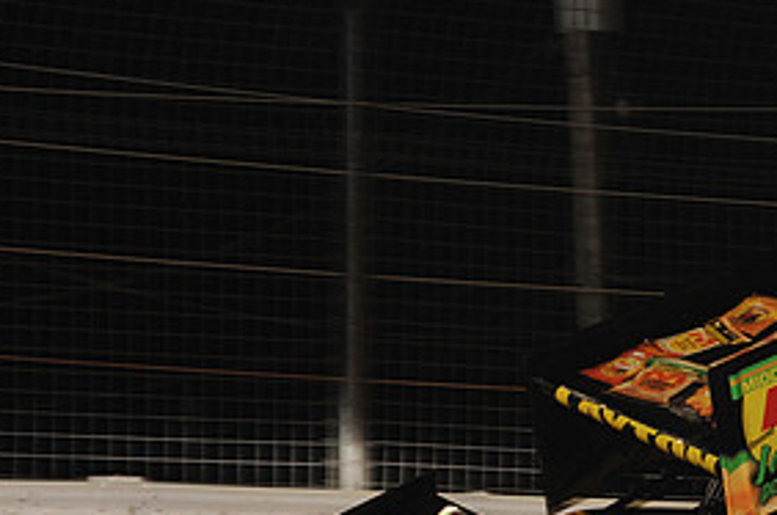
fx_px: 5990
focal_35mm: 278
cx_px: 736
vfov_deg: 4.9
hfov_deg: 7.4
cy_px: 446
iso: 1250
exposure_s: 1/320
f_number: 6.3
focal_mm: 135
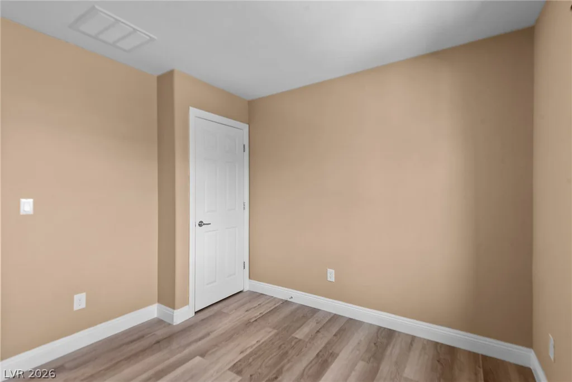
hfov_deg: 96.7
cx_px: 286
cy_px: 191
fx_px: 254
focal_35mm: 16
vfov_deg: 73.8
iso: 100
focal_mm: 16
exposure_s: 1/1.25
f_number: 8
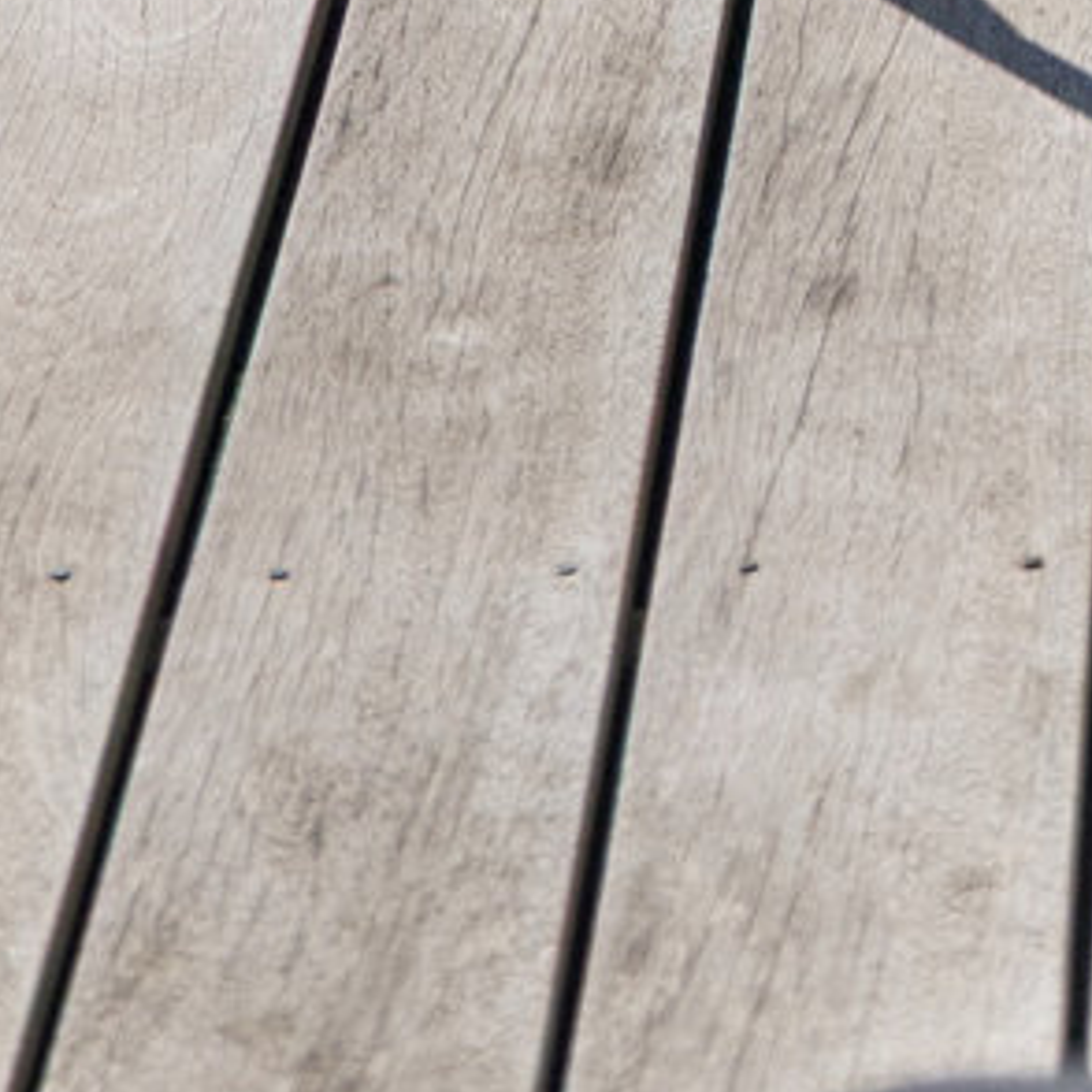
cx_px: 1857
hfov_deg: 5.7
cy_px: -3491
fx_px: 10850
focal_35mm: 304
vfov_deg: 5.1
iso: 160
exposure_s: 1/6400
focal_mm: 35
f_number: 2.8
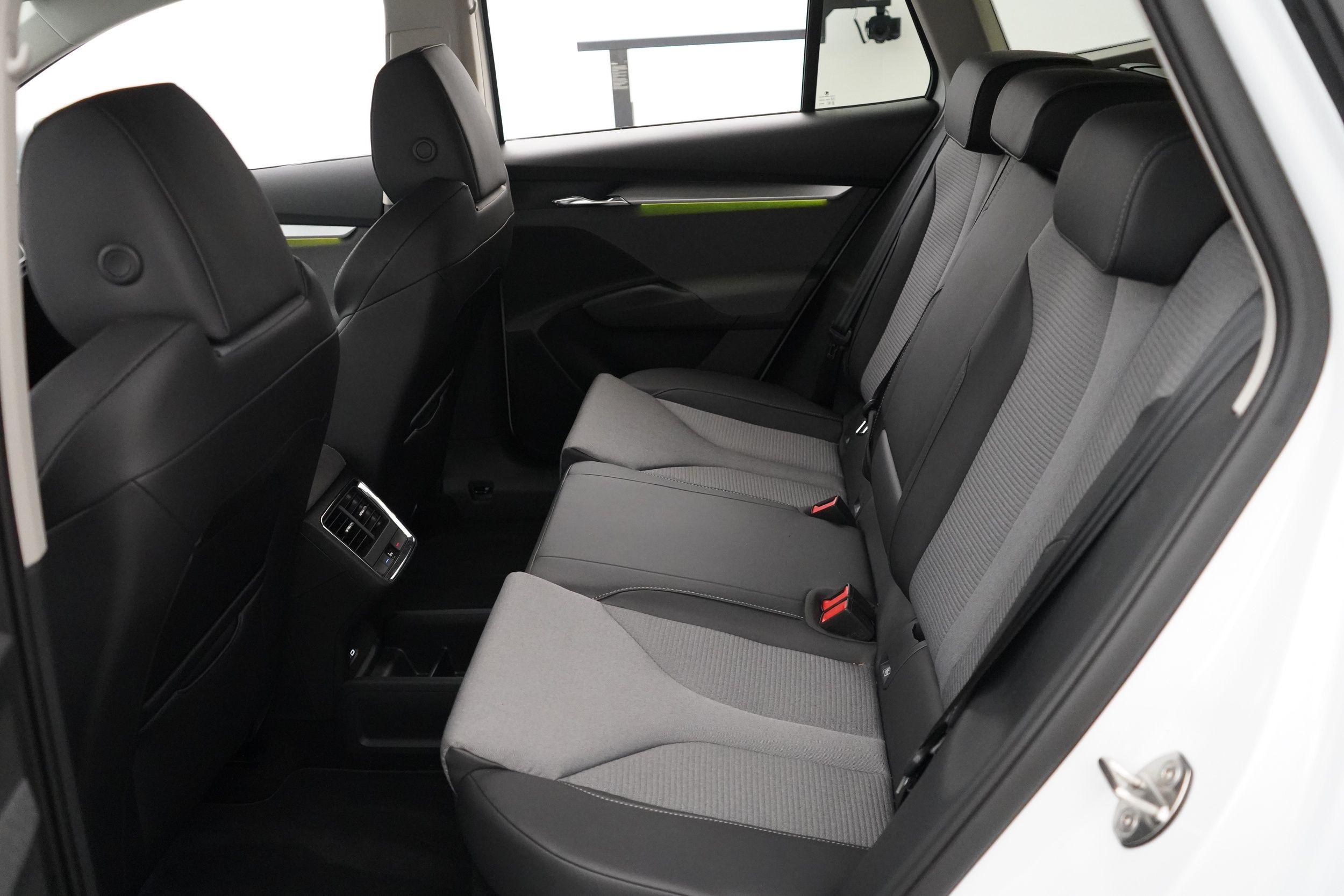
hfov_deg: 65.5
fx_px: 1045
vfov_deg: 46.4
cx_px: 672
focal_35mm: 28
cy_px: 448
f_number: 3.5
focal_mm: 28
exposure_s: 1/160
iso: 10000
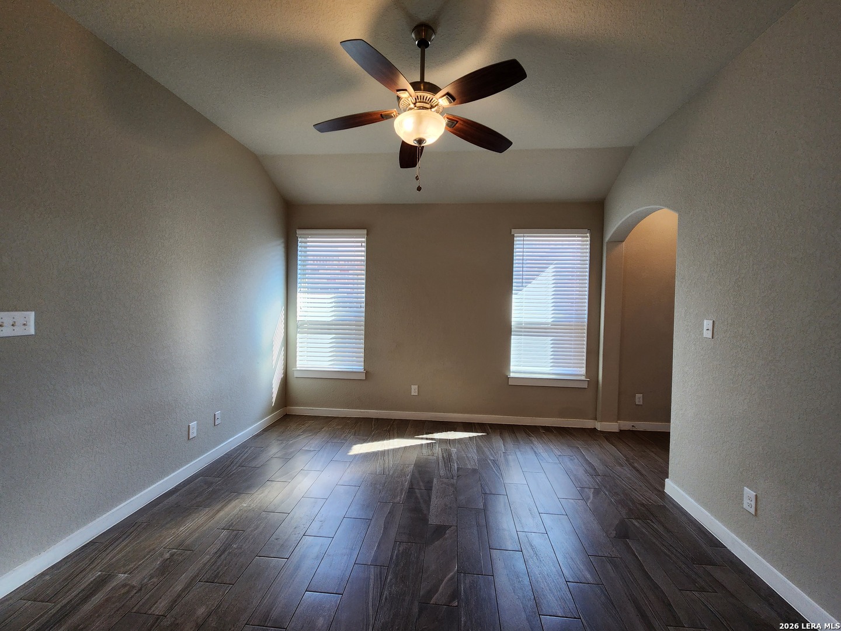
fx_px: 316
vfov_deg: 89.9
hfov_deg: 106.2
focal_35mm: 13
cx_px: 420
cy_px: 316
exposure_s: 1/60
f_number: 2.2
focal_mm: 2.2
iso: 125
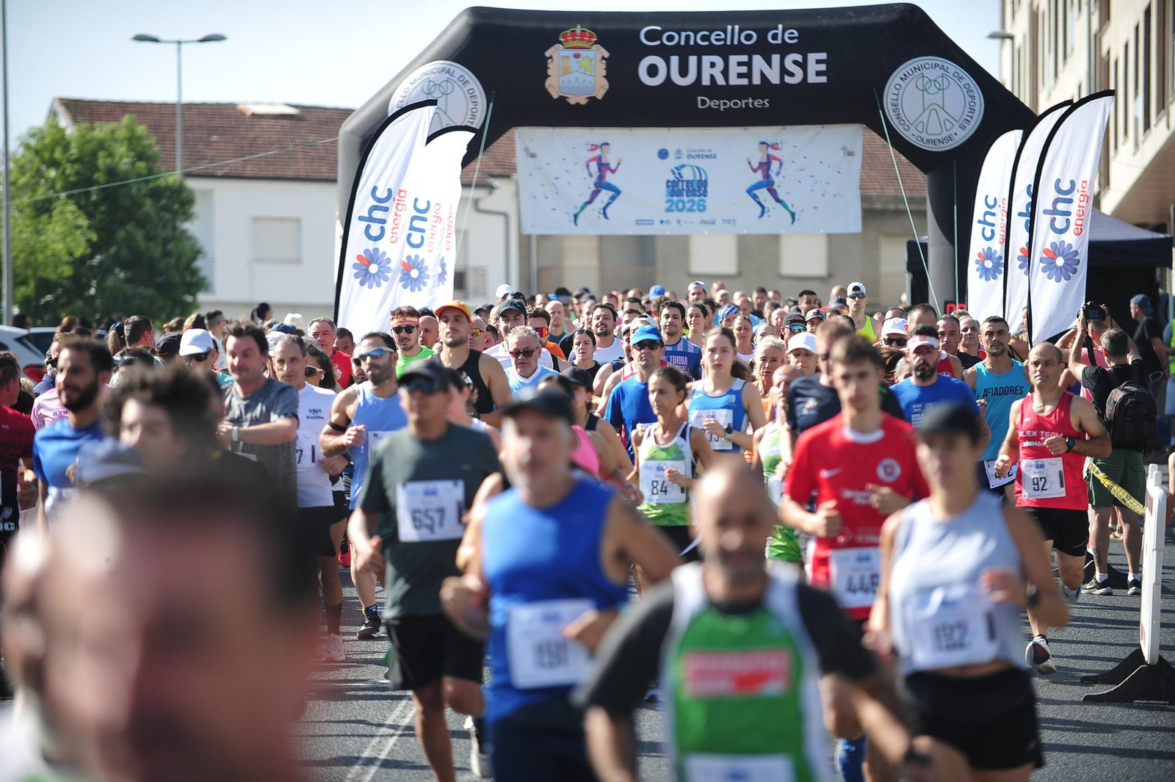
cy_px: 391
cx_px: 588
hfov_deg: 12.1
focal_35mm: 170
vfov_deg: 8.1
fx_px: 5546
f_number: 3.2
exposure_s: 1/1000
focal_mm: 170
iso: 160
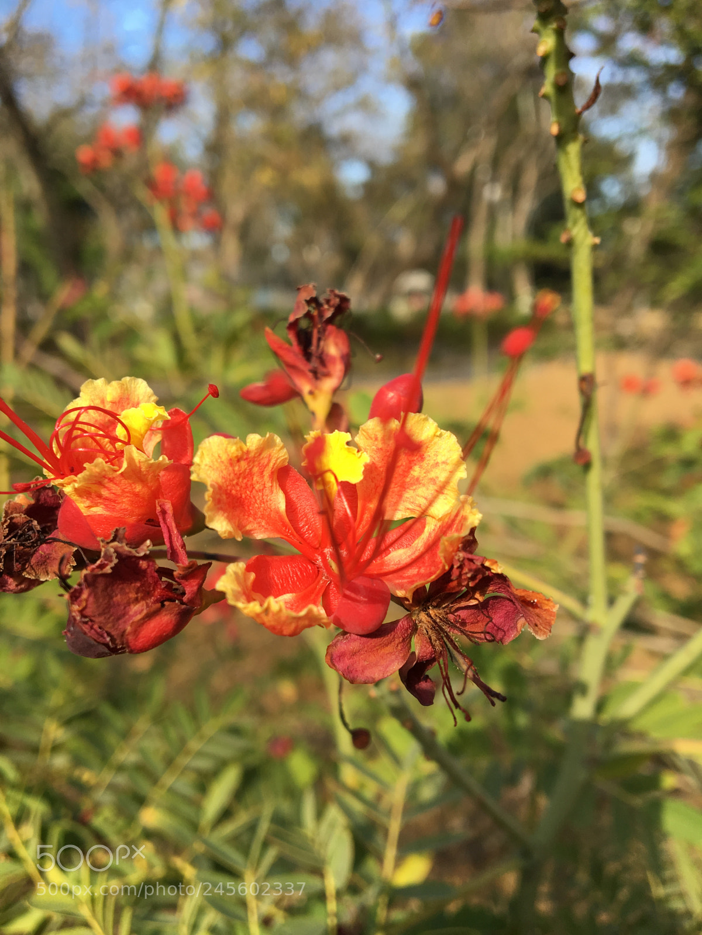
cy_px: 468
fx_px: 784
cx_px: 351
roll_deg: +3.4
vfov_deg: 61.7
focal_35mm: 29
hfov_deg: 48.2
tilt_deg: -12.2
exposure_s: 1/353
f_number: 2.2
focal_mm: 4.15
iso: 25
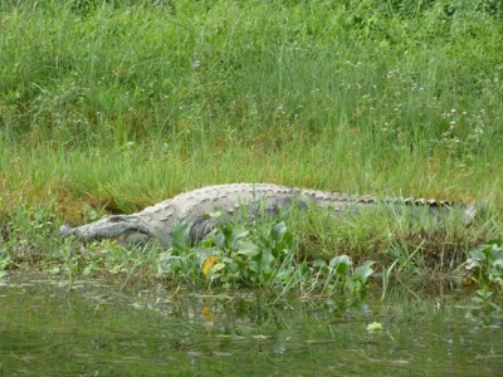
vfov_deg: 11.6
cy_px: 188
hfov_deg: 15.4
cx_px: 252
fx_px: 1860
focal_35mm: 128
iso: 640
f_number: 4.4
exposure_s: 1/400
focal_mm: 21
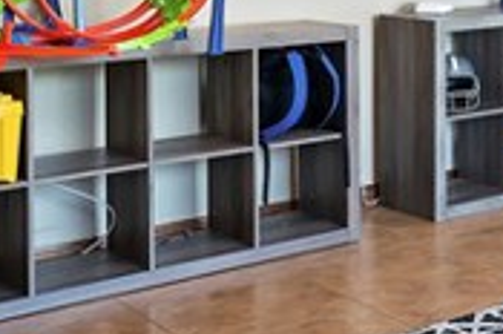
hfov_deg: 21.3
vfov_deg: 15.8
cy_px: -99
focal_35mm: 82
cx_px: 730
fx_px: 1144
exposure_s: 1/4
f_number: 10
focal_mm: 14
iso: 500
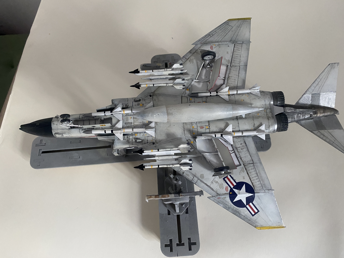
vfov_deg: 53.1
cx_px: 172
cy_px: 129
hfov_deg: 67.3
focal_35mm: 26
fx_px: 258
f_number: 1.8
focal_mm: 4.25
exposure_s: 1/60
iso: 400
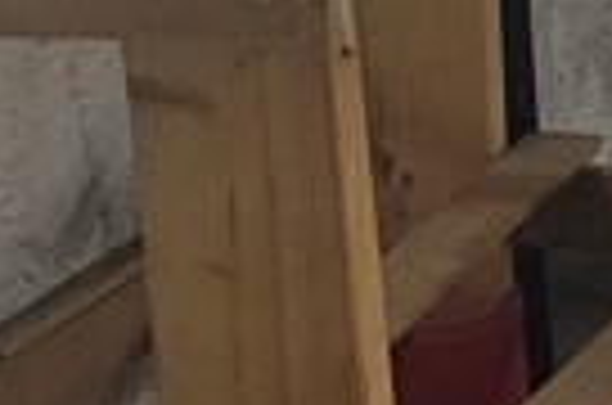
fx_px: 3460
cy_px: -472
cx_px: 1566
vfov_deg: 6.5
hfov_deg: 8.9
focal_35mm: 204
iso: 320
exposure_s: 1/120
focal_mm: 5.4
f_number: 1.8
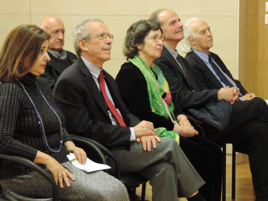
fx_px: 929
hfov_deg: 16.4
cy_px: 100
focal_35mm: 120
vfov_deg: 12.3
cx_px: 134
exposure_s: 1/10
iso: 800
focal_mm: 21.4
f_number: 4.2
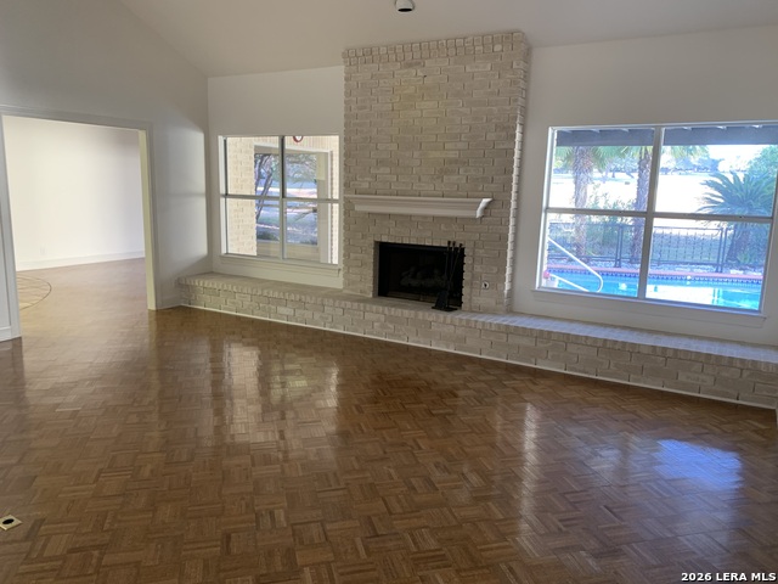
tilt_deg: -8.8
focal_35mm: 26
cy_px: 292
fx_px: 584
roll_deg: -2.5
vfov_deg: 53.1
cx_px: 389
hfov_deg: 67.3
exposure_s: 1/60
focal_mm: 4.25
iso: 160
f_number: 1.8
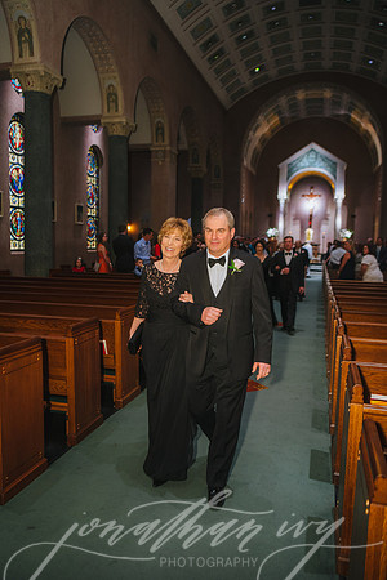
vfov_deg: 61.9
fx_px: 484
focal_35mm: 30
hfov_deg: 43.6
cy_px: 290
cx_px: 194
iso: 1250
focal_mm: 30
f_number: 2.8
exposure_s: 1/200
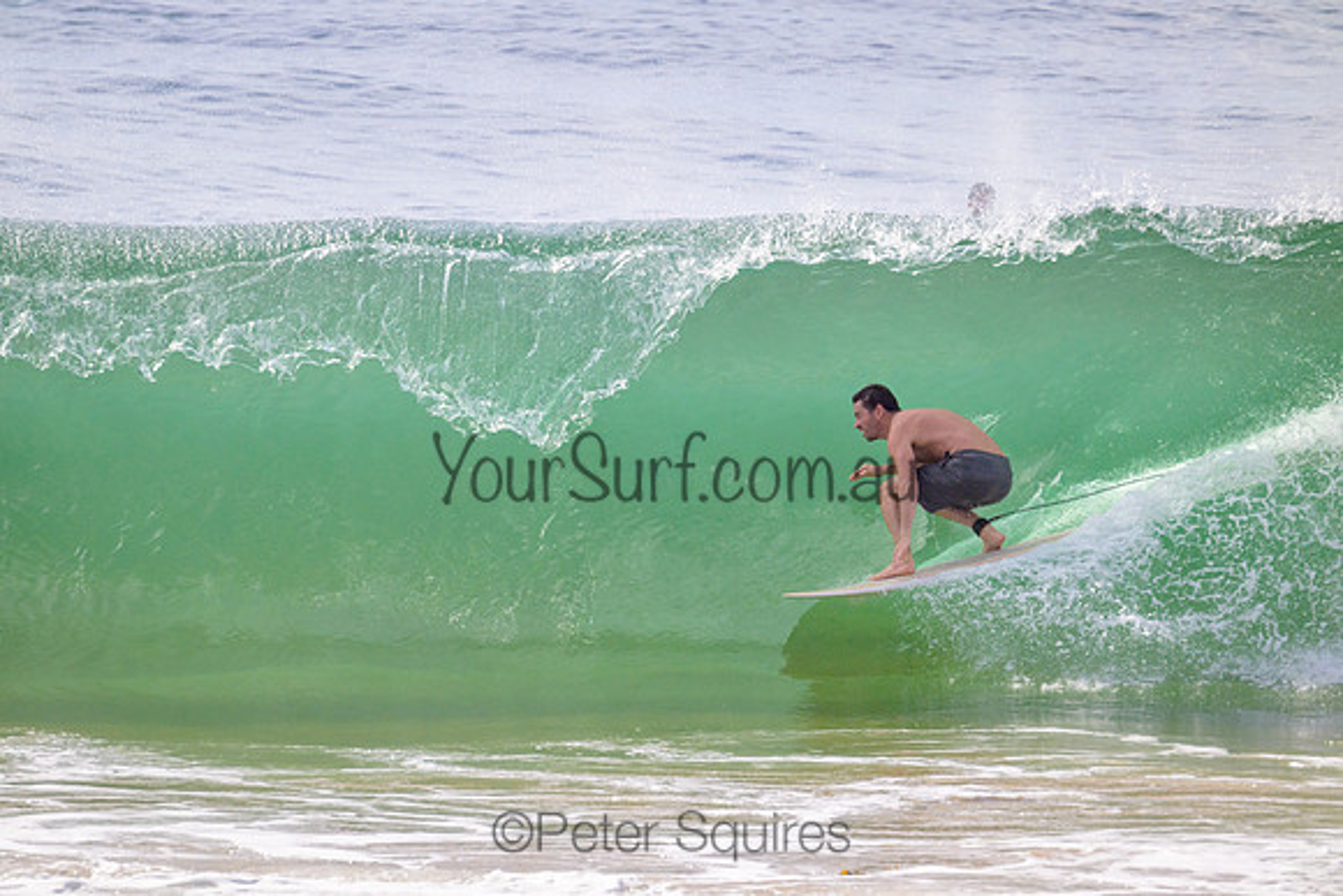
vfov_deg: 2.2
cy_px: 448
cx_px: 672
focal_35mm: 620
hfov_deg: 3.3
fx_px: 23134
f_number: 11
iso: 900
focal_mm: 620
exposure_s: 1/2000
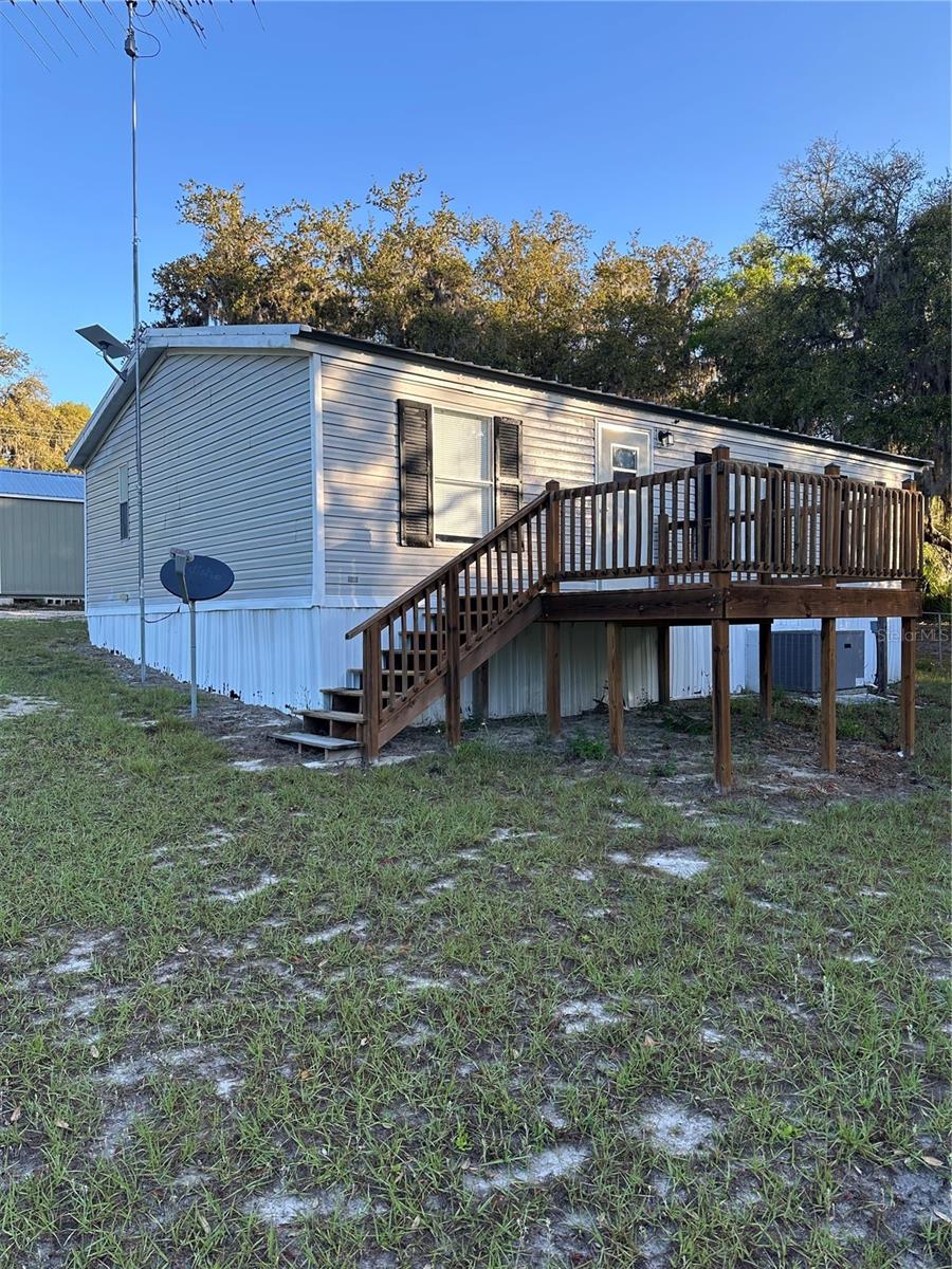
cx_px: 476
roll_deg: -0.4
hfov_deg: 56.8
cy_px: 634
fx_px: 880
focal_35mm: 24
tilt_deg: +0.2
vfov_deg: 71.6
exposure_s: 1/762
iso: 80
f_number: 1.78
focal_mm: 6.86
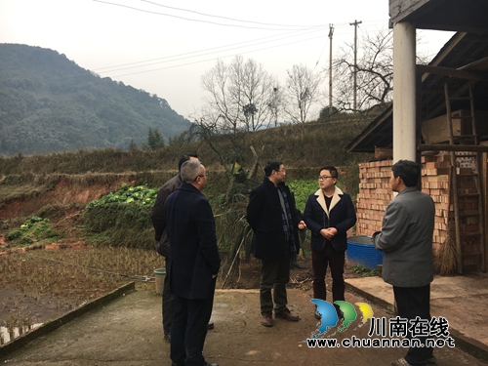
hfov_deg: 61.7
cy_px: 183
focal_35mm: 29
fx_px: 409
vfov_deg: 48.2
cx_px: 244
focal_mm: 4.15
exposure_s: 1/100
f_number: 2.2
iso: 25
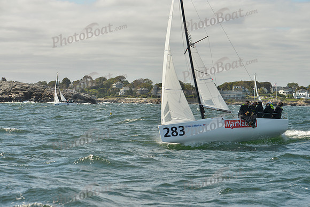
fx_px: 904
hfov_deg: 19.5
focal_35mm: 105
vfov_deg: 13.0
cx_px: 155
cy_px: 104
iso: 400
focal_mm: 105
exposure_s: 1/1600
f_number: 9
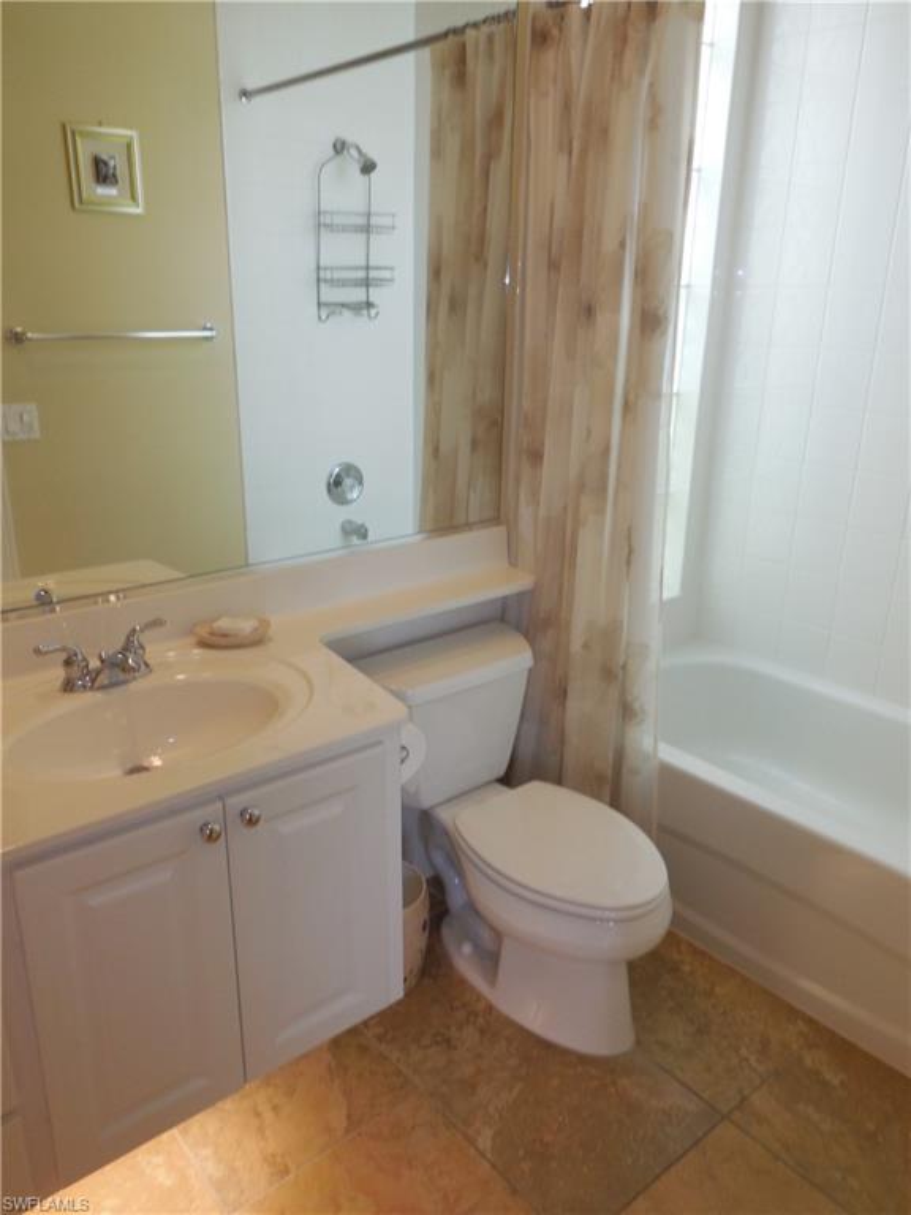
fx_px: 877
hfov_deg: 54.9
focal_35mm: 25
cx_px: 456
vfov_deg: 69.4
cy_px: 608
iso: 125
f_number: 3.1
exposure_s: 1/30
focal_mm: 4.5
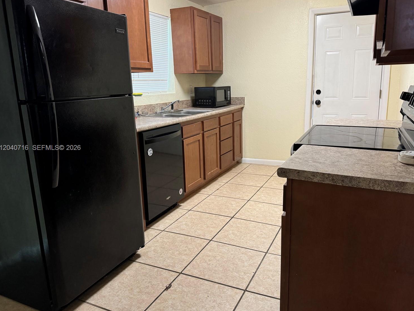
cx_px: 218
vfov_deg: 53.0
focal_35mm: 26
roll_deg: +0.9
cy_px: 148
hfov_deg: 67.3
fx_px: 311
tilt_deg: -13.0
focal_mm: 6.76
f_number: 1.78
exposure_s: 1/60
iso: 320
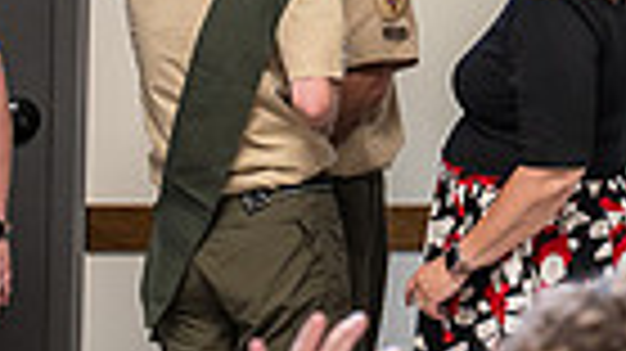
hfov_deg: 8.5
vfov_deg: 4.8
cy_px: -27
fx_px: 4197
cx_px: 572
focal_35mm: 253
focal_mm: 58
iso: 1800
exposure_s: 1/125
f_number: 4
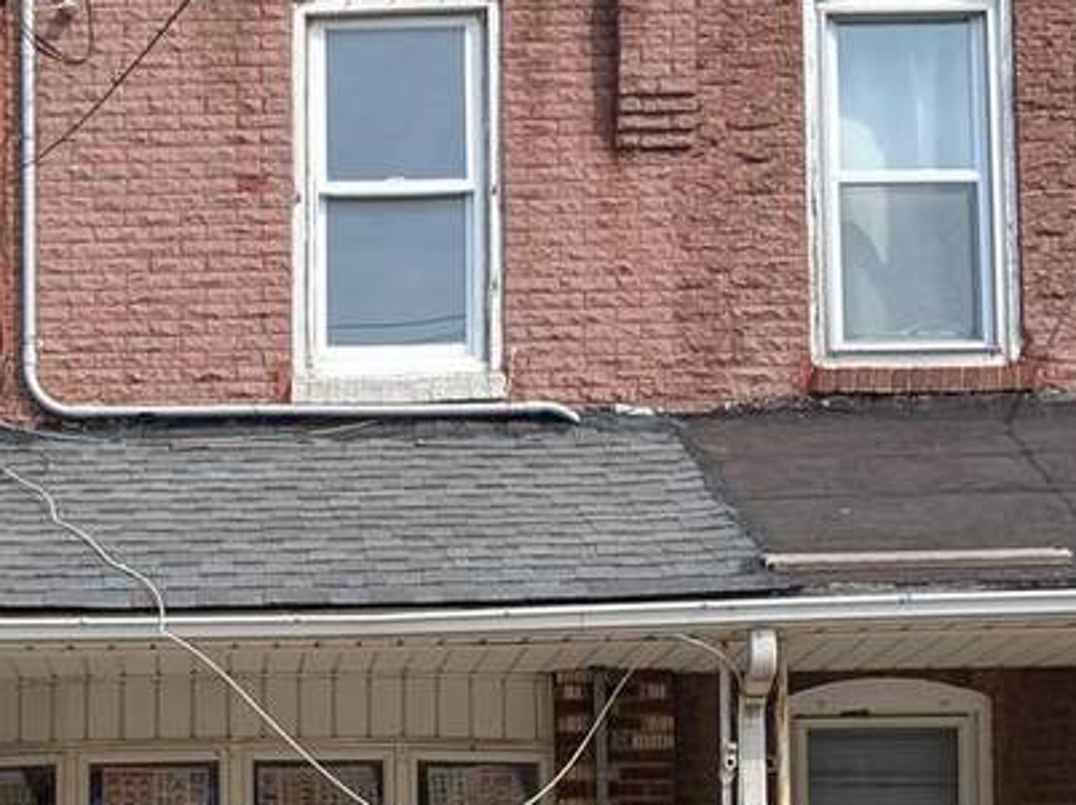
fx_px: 2672
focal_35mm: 86
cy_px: 909
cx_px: 126
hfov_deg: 22.3
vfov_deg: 16.6
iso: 51
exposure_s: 1/2924
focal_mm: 4.38
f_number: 1.73
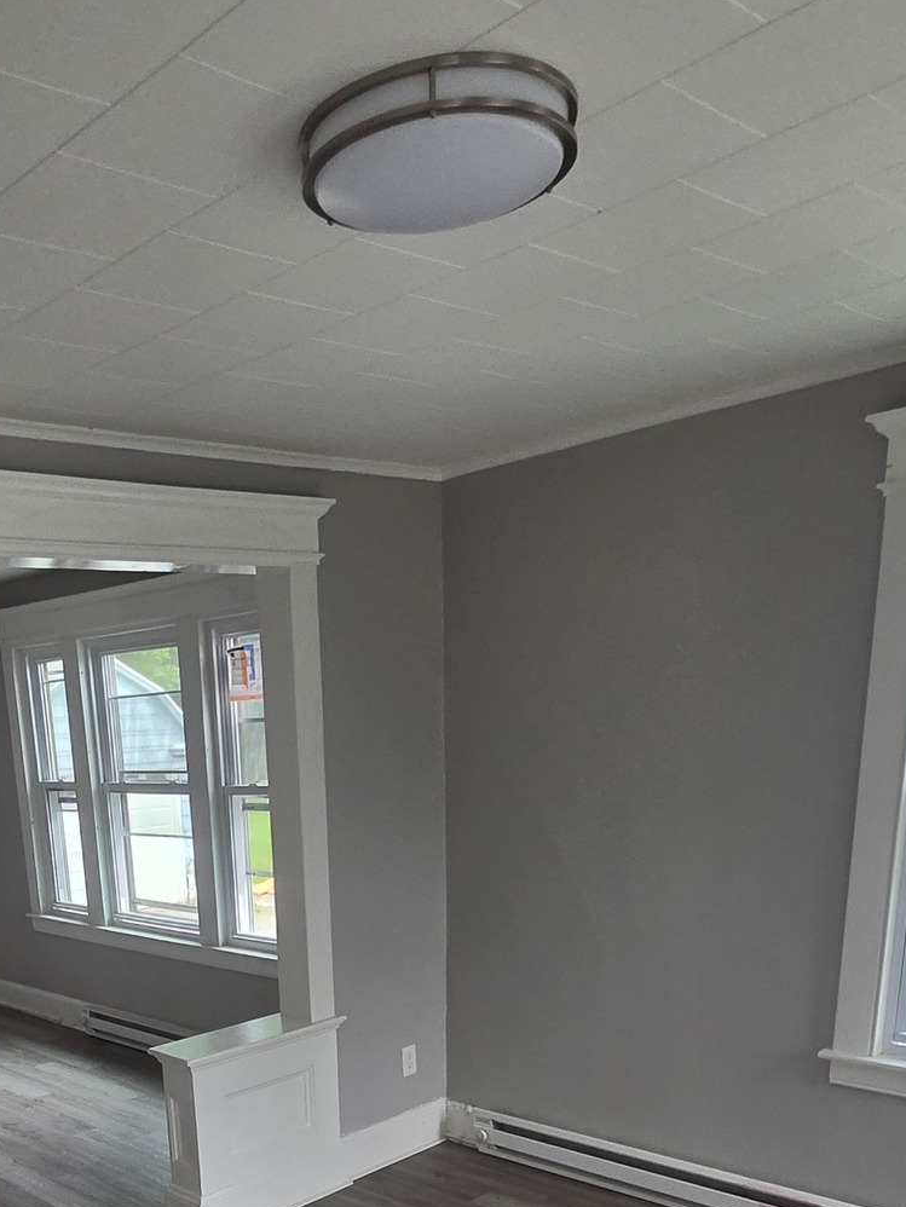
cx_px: 296
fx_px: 1046
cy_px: 1097
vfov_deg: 52.4
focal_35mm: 30
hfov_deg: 46.0
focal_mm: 2.2
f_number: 2.2
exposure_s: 1/120
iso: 200
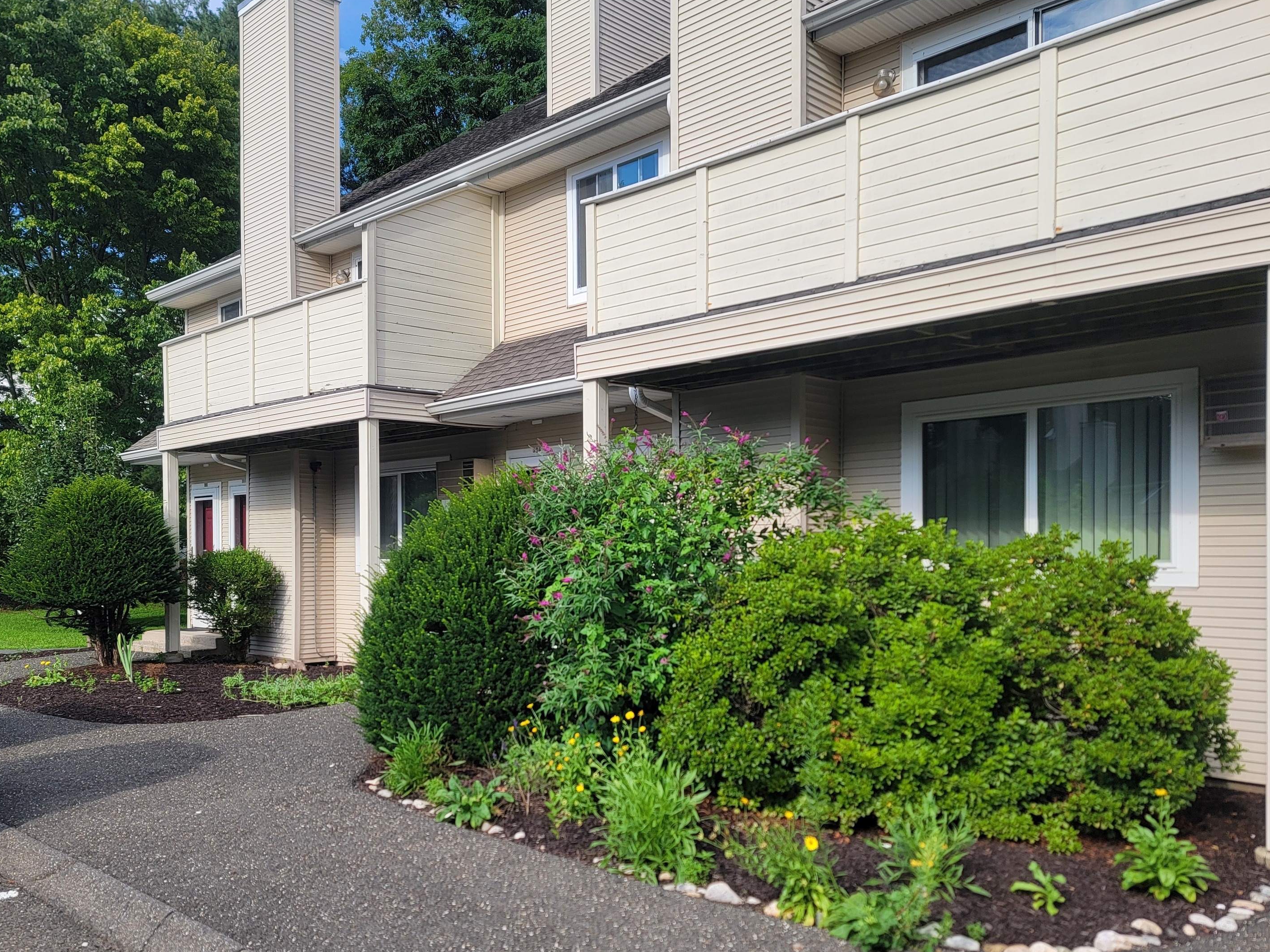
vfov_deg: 53.1
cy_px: 474
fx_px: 954
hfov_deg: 67.3
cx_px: 634
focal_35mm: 26
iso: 16
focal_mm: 6.7
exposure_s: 1/522
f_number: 1.8
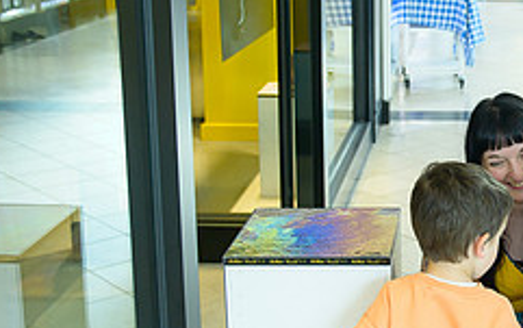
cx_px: 549
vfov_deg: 17.2
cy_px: 138
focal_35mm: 76
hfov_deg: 25.5
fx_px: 1084
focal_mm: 31
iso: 400
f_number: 3.5
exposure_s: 1/200
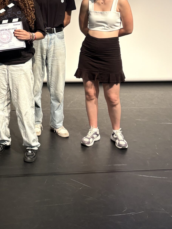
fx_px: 358
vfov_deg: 34.8
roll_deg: -1.1
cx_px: 23
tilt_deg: -11.0
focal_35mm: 54
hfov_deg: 26.3
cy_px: 56
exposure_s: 1/50
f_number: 1.6
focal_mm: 5.96
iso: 200
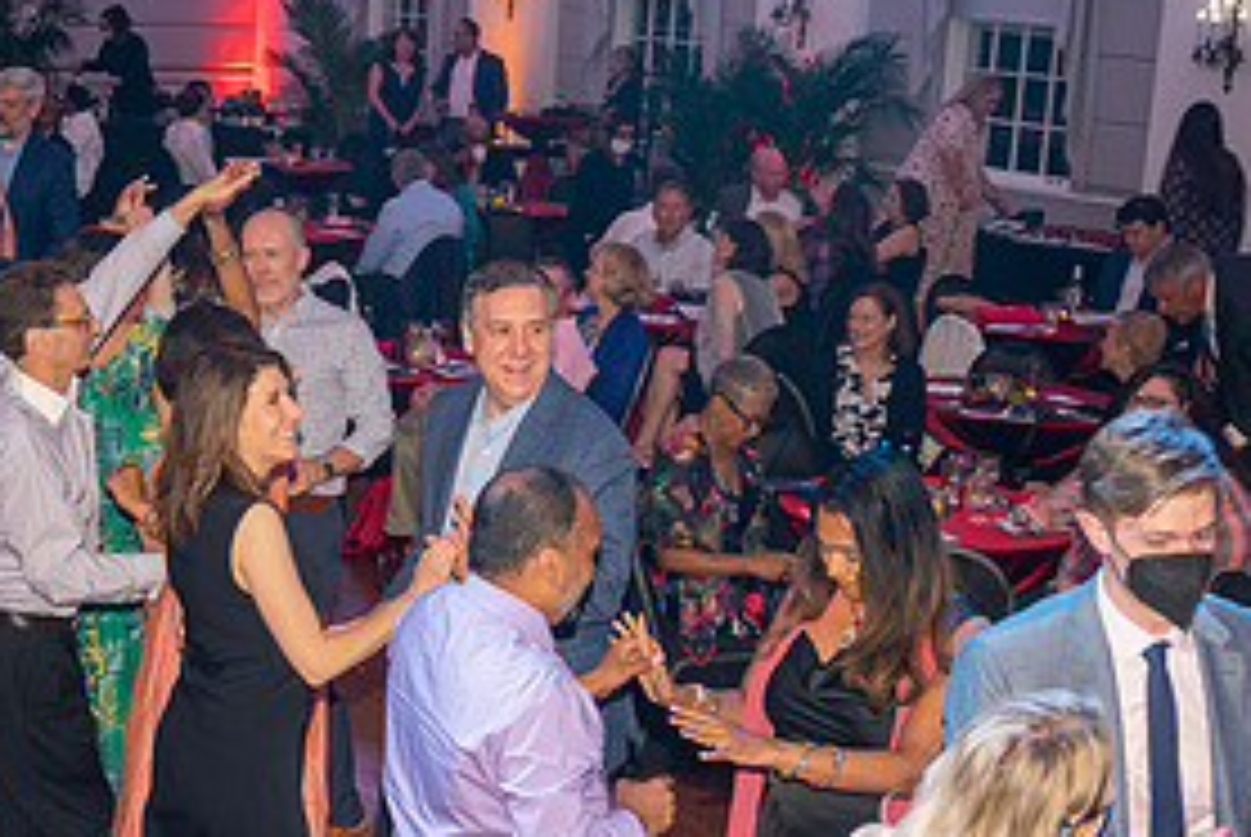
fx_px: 2400
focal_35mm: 69
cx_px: 198
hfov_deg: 28.4
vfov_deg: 19.8
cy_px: 448
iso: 1600
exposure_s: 1/60
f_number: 4
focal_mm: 33
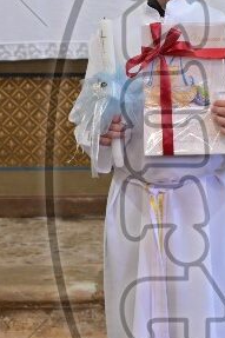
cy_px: 173
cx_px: 193
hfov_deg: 15.7
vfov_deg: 23.7
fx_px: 807
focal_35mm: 86
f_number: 5
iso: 5000
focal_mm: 38
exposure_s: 1/125
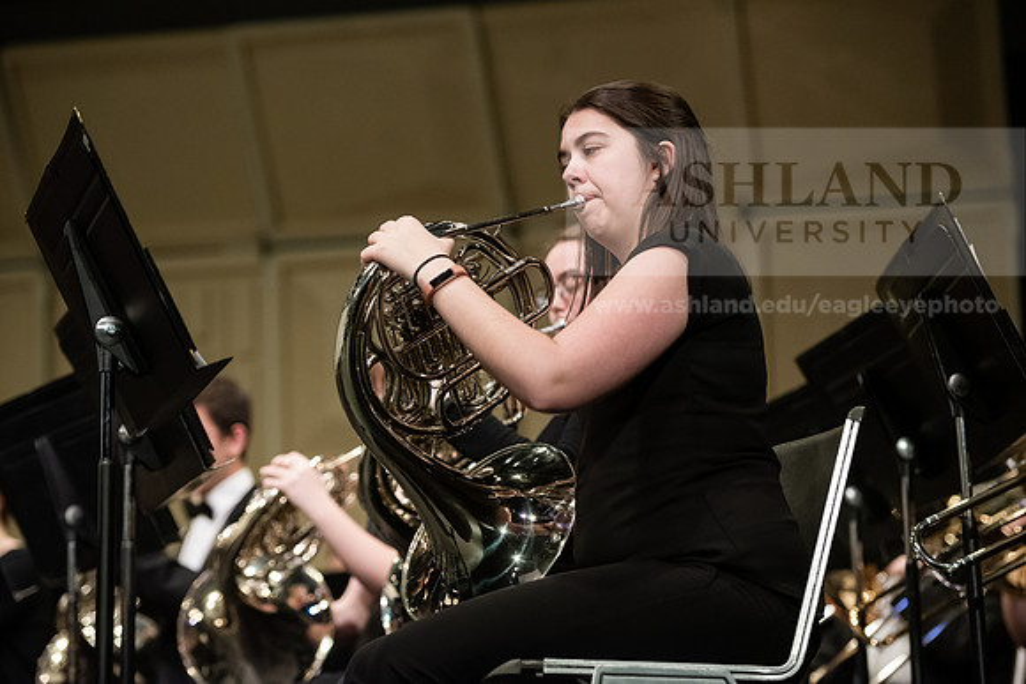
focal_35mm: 112
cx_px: 513
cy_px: 342
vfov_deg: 12.2
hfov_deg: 18.3
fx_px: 3193
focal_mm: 112
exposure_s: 1/250
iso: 3200
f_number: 3.2
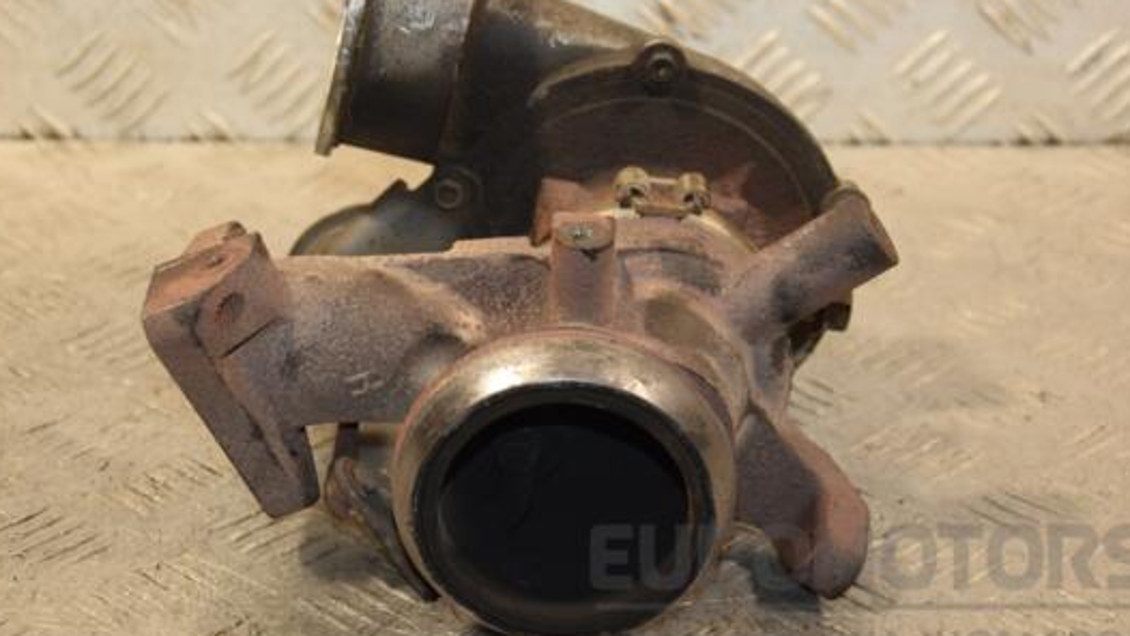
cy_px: 271
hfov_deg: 20.6
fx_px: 3116
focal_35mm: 104
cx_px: 550
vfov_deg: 11.6
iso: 800
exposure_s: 1/125
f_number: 5
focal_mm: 58
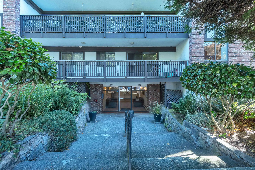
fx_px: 106
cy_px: 85
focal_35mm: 15
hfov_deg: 100.4
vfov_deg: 77.3
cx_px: 128
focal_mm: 10
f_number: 8
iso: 500
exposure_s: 1/40
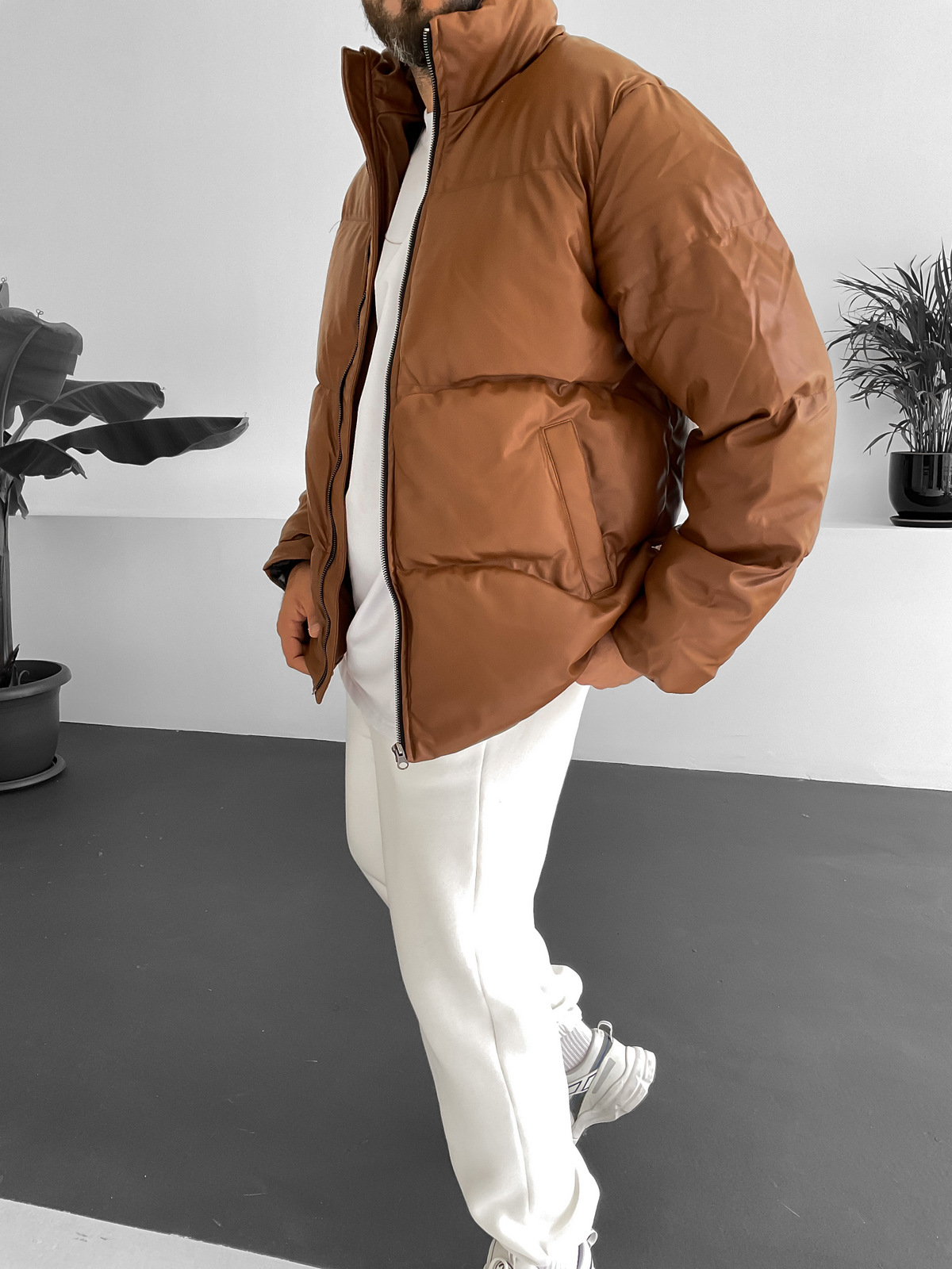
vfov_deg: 61.7
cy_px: 634
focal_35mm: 29
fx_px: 1063
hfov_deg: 48.2
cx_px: 476
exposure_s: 1/100
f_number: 1.8
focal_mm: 3
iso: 64
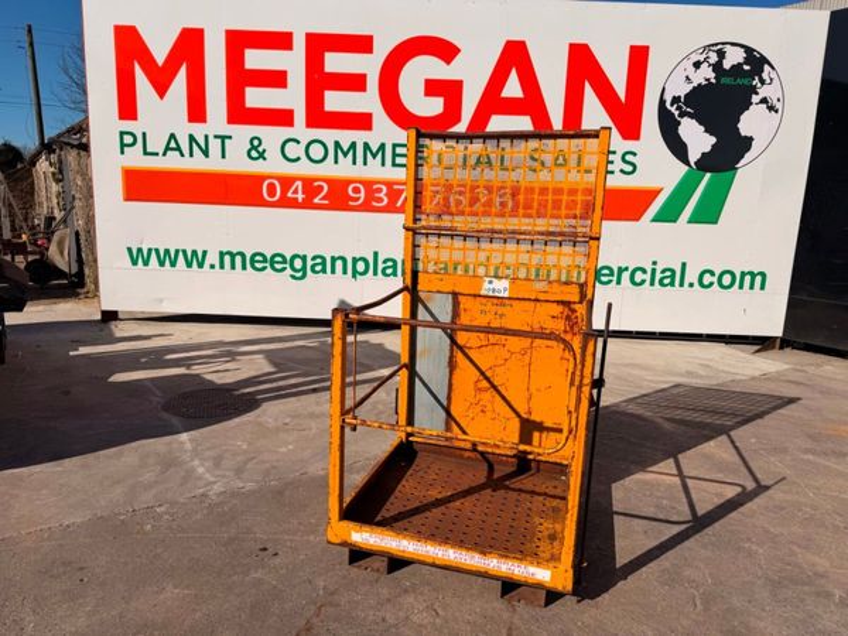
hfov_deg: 71.6
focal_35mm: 24
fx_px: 588
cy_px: 318
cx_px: 424
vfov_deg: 56.8
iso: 80
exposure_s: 1/11905
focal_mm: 6.76
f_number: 1.78
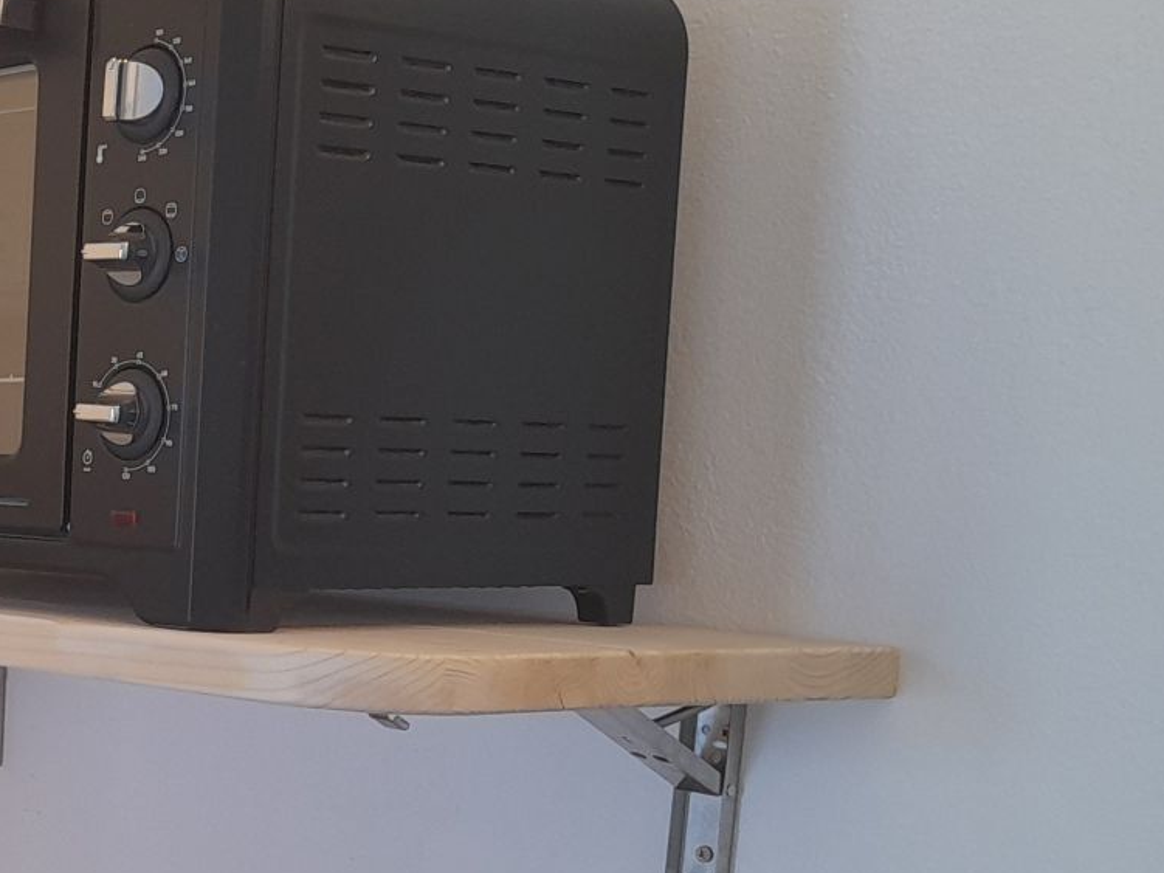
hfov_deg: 23.3
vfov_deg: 20.6
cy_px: 609
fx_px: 2387
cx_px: -458
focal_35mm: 71
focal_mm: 4.6
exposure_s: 1/50
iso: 80
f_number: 2
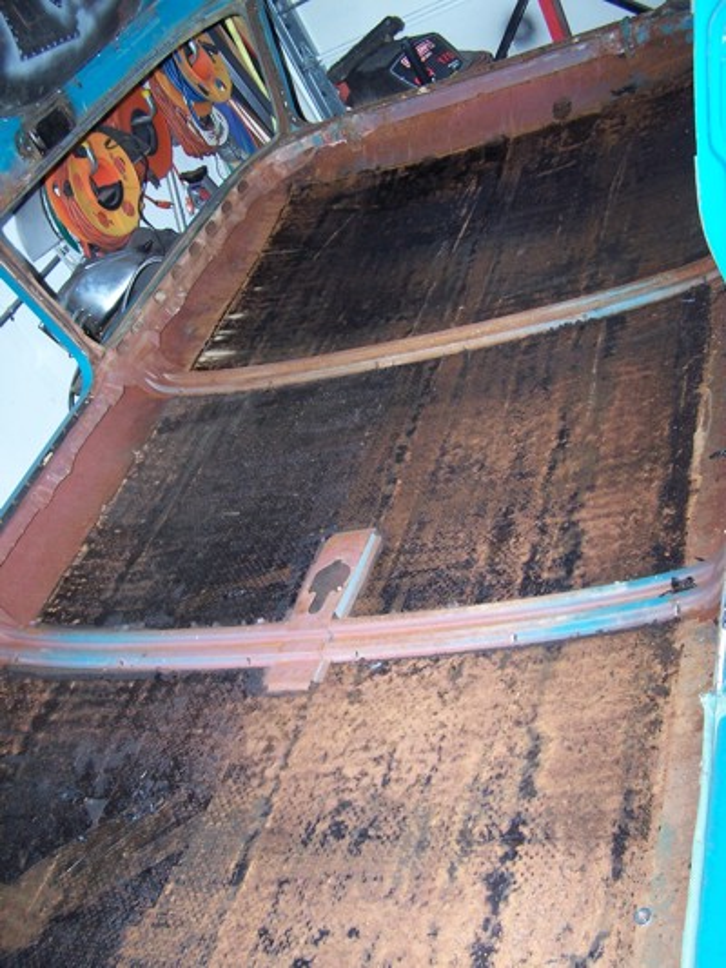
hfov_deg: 37.7
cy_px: 484
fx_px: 1062
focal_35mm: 38
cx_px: 363
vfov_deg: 49.0
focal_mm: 6.3
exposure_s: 1/60
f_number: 2.8
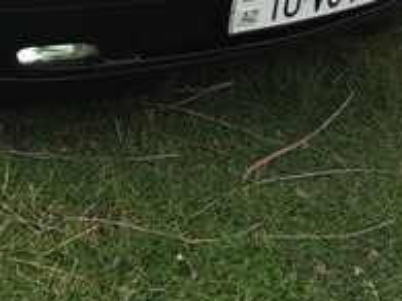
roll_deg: -1.8
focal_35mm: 98
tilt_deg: -15.6
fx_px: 1137
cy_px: -133
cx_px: -45
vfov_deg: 14.2
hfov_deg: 19.2
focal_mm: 4.15
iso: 32
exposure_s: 1/791
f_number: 2.2
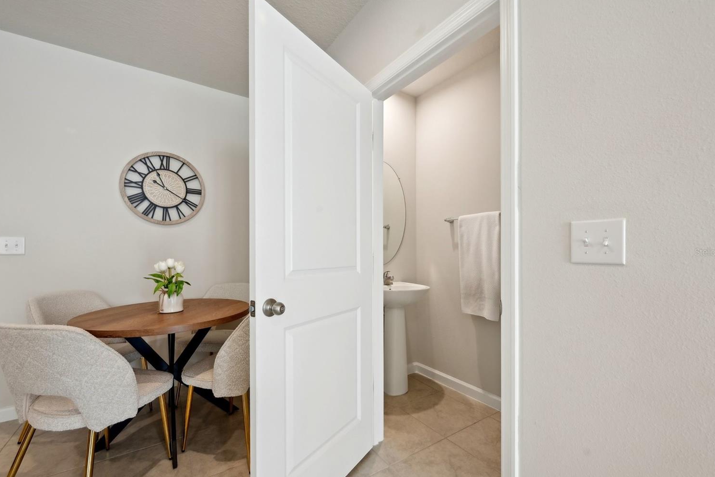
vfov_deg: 77.3
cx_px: 354
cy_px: 252
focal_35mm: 15
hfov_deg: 100.4
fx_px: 298
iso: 400
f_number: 8
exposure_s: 1/30
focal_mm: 14
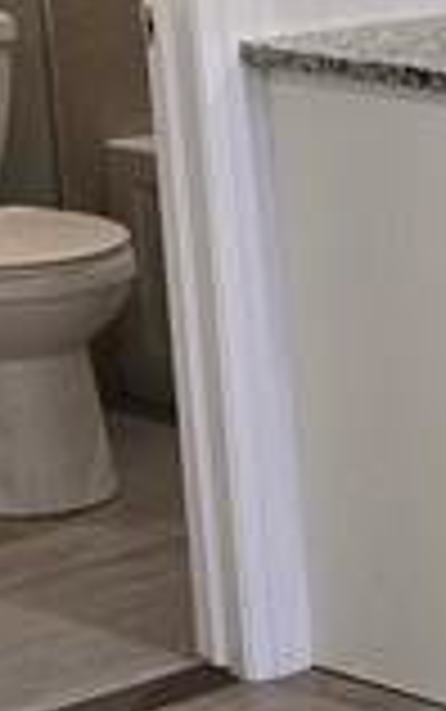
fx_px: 3067
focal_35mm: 158
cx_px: 1644
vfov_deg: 13.2
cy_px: 140
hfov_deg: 6.9
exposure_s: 1/120
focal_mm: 6.3
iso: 200
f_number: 1.7
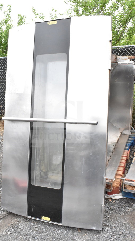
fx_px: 223
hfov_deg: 33.7
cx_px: 60
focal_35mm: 35
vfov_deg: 56.6
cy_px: 122
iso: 6400
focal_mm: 22
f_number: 16
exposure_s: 1/1000
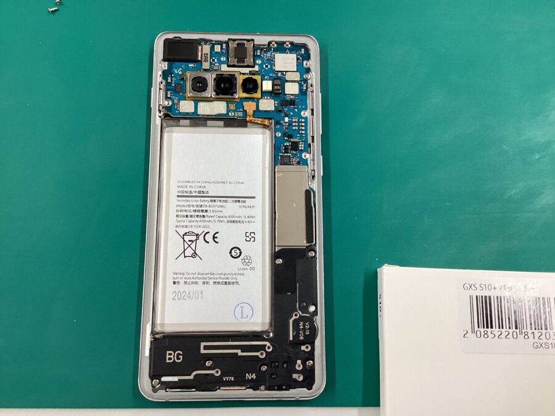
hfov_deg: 58.4
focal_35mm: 31
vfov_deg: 45.4
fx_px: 497
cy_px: 208
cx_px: 278
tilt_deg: -78.3
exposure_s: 1/50
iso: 125
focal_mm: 3.3
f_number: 2.4
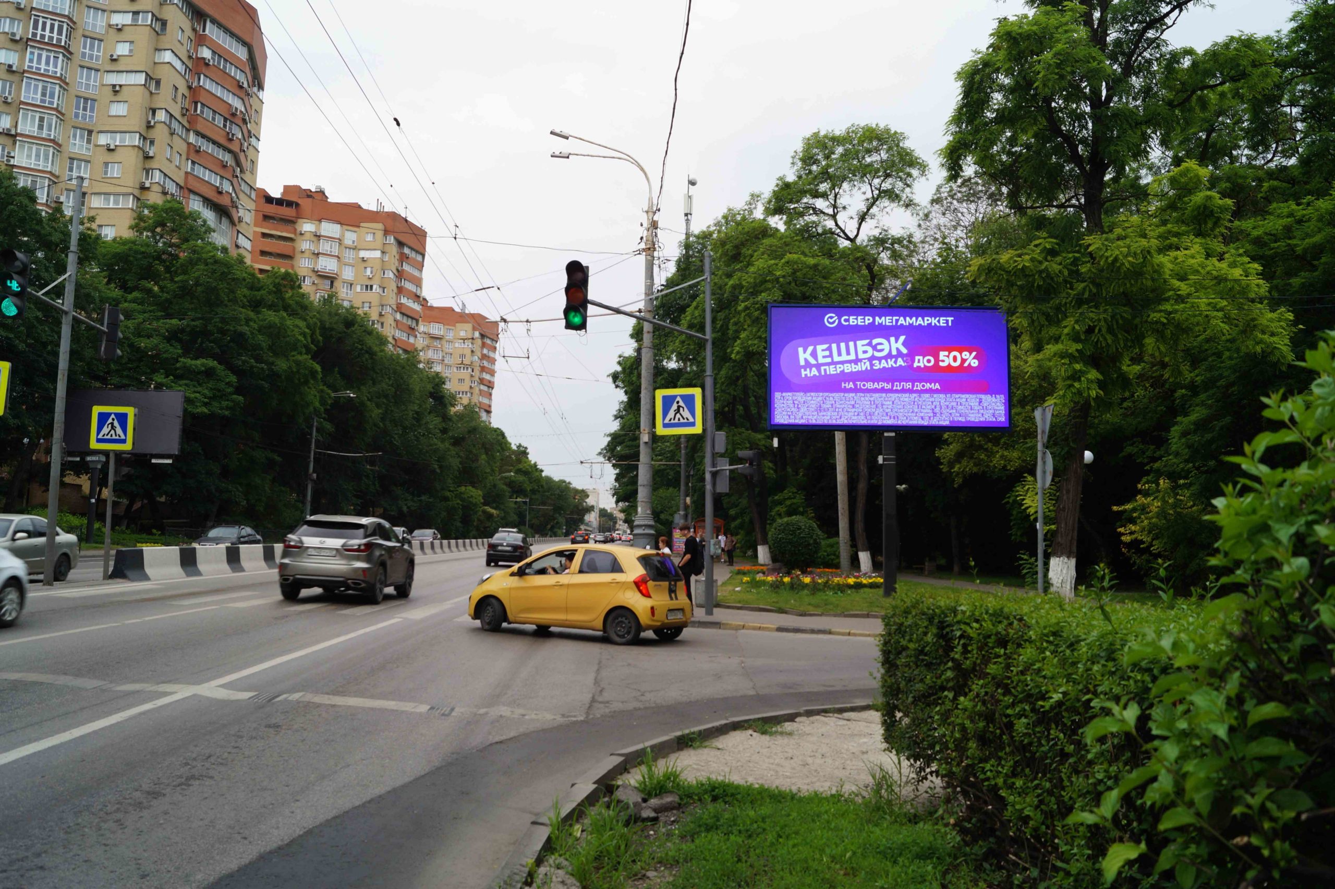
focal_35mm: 27
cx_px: 668
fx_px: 1001
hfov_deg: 67.4
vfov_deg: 47.9
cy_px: 444
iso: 100
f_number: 8
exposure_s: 1/125
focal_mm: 18
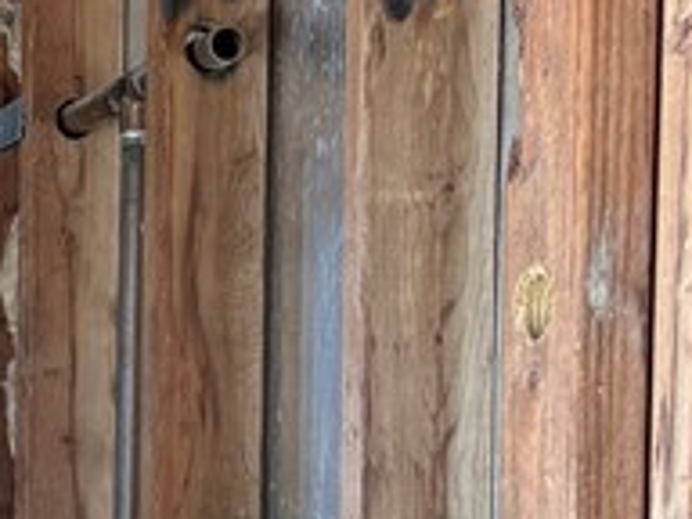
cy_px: 652
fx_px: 2779
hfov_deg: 12.4
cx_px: -728
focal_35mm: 139
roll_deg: +0.8
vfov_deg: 10.5
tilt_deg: -2.2
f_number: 1.6
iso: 125
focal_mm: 5.96
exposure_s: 1/76
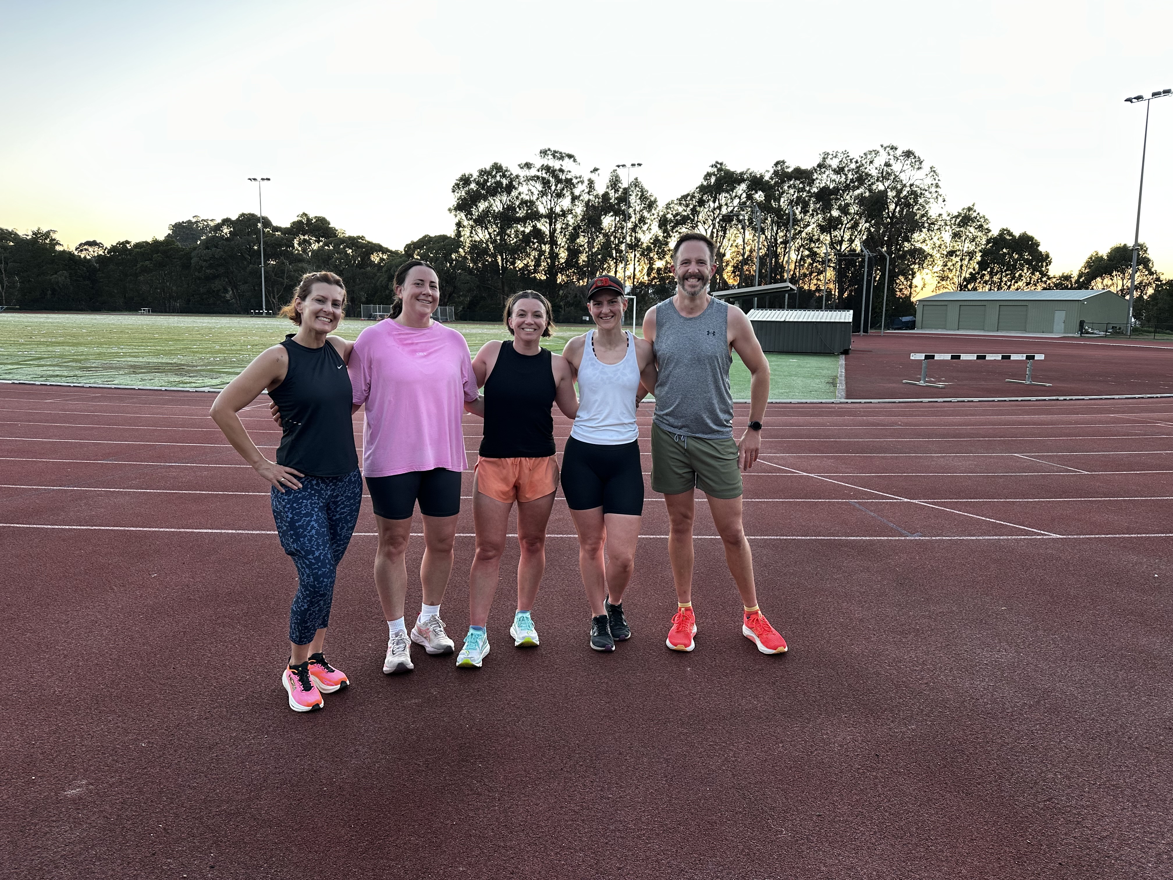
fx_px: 813
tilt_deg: -8.8
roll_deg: -0.9
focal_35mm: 24
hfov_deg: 71.6
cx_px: 586
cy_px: 440
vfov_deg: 56.8
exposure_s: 1/121
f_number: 1.78
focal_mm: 6.86
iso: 125
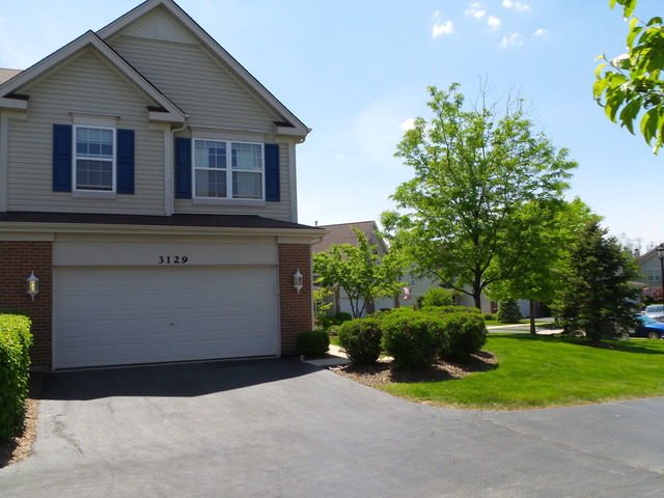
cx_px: 332
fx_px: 652
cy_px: 249
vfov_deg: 41.8
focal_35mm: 34
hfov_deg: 54.0
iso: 100
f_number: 3.8
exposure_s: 1/800
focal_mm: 6.2
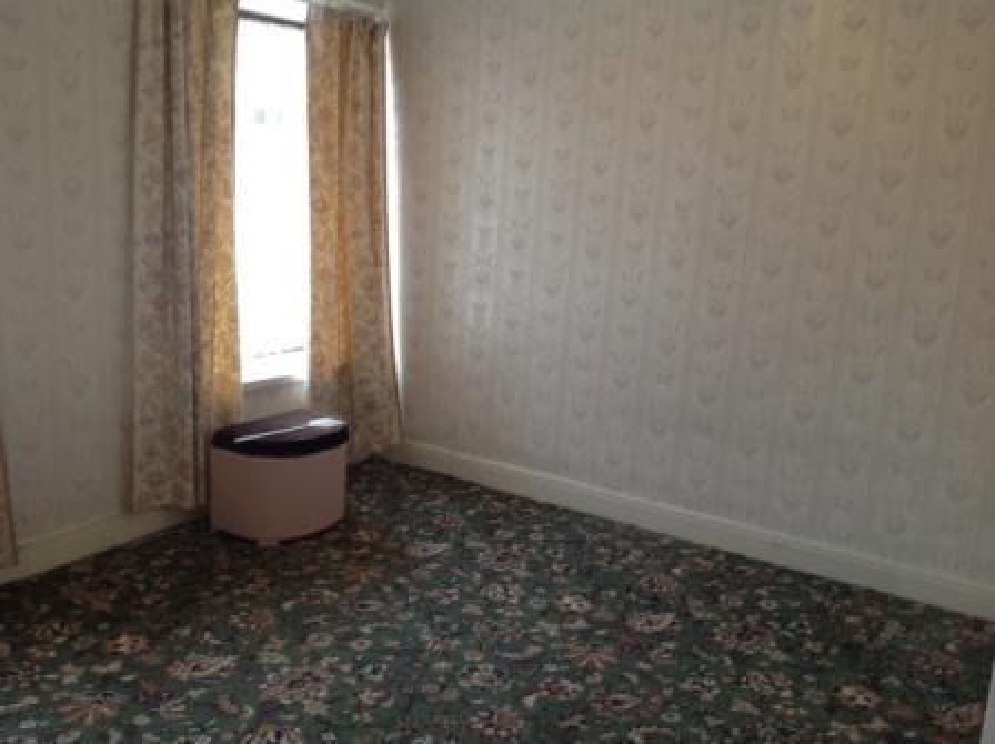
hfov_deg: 52.7
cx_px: 498
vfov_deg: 40.6
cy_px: 372
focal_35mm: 35
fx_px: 1005
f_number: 2.4
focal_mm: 4.28
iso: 64
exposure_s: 1/15
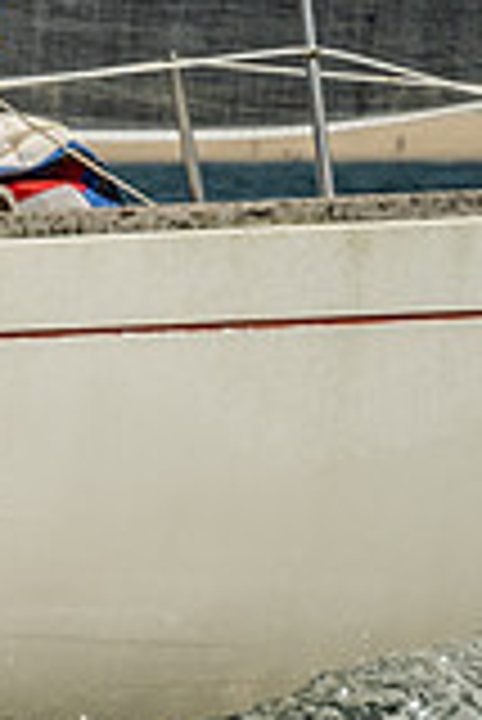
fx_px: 16812
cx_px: -958
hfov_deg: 1.6
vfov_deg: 2.5
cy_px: -405
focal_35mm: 839
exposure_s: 1/800
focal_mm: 130
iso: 320
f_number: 6.3
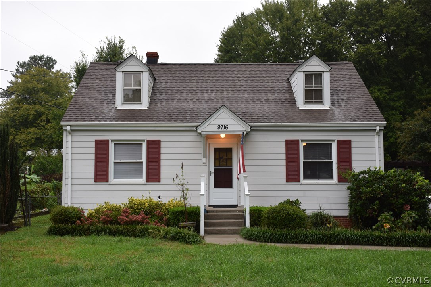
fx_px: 485
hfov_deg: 47.9
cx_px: 216
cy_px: 144
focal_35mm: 40
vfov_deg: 33.0
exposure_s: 1/125
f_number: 5.6
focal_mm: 27
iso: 400
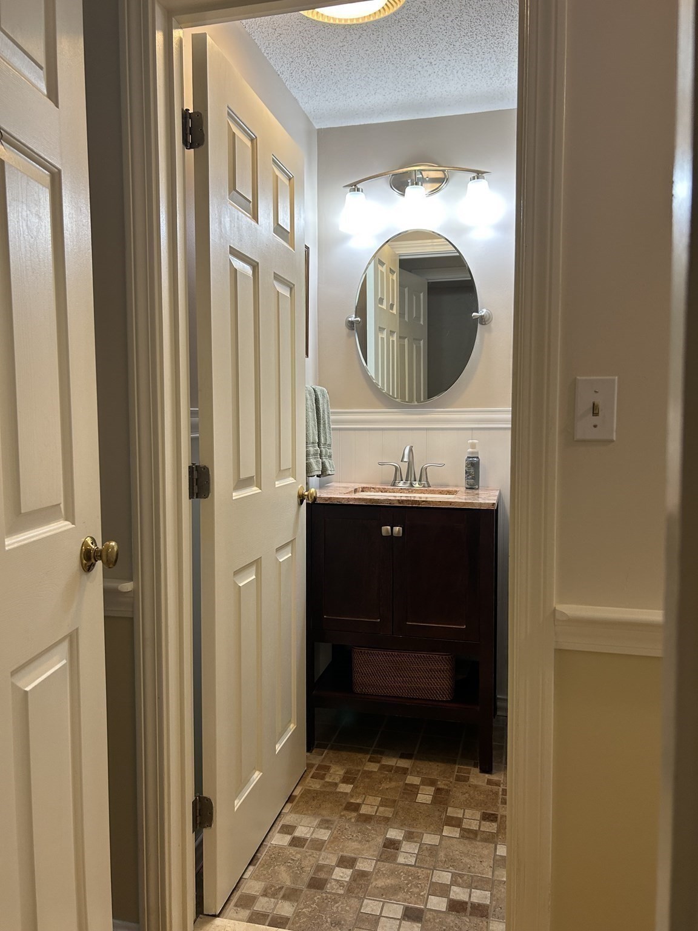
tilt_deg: -4.6
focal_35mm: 26
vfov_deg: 67.3
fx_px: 699
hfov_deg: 53.1
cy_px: 466
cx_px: 349
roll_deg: +0.0
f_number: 1.5
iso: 80
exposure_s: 1/60
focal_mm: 5.7
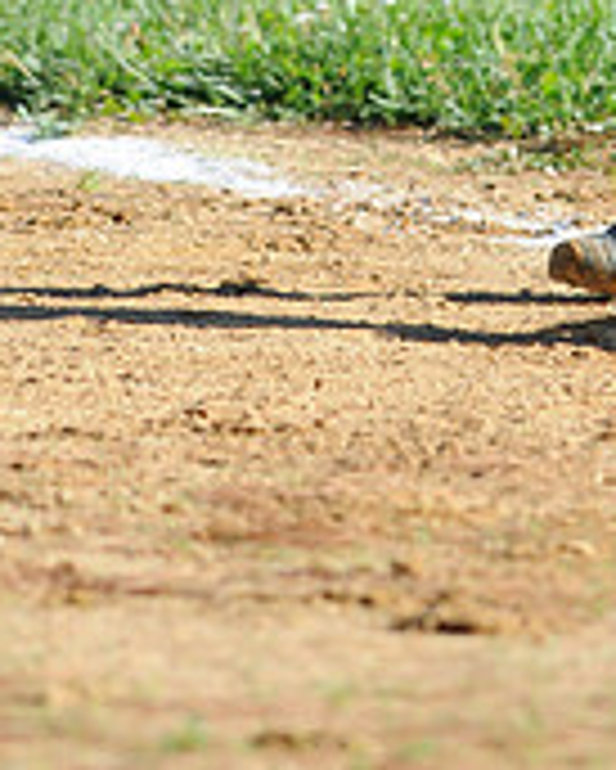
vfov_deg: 1.4
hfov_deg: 1.1
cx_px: 389
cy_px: -473
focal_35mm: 1431
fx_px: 32582
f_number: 4
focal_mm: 300
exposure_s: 1/640
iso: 200
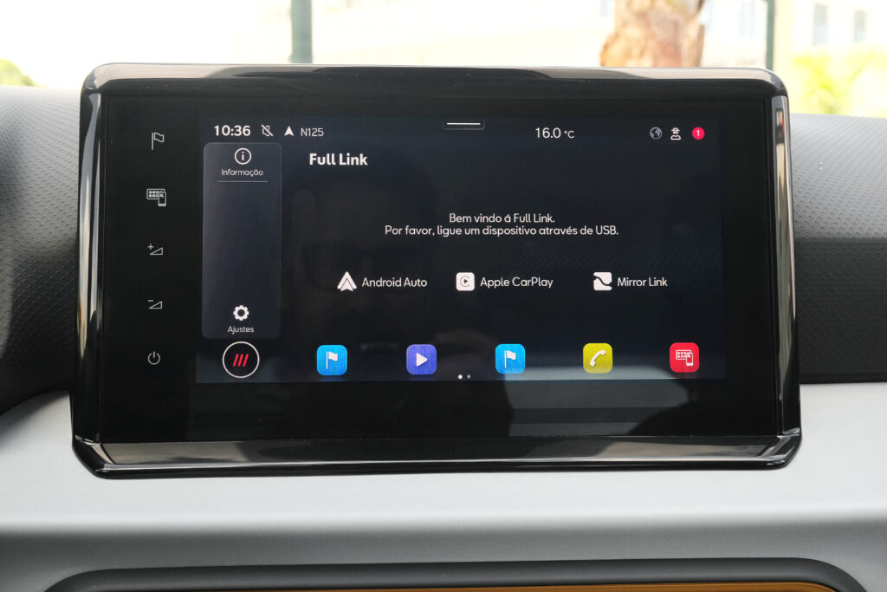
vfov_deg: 31.2
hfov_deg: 45.4
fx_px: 1060
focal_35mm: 43
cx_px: 444
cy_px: 296
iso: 2000
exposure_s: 1/200
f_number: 9
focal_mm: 28.8
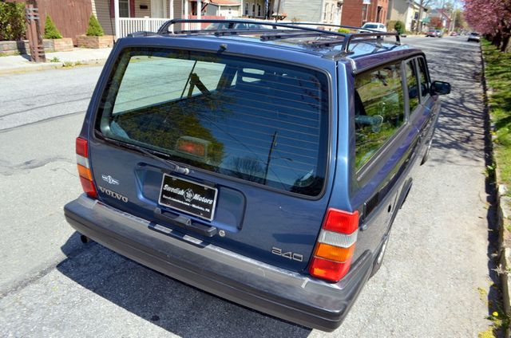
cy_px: 169
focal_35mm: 27
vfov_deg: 47.7
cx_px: 256
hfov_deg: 67.5
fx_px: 382
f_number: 6.3
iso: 100
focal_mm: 18
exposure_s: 1/200
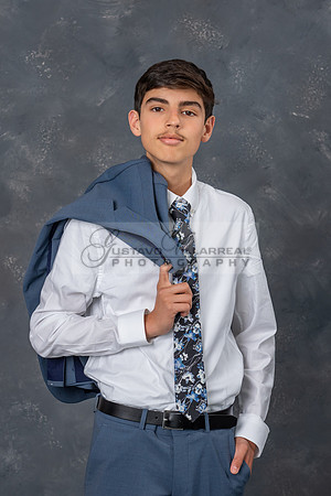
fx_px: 1248
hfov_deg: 15.1
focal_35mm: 91
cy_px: 236
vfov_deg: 22.5
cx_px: 166
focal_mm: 52
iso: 200
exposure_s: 1/160
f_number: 5.6
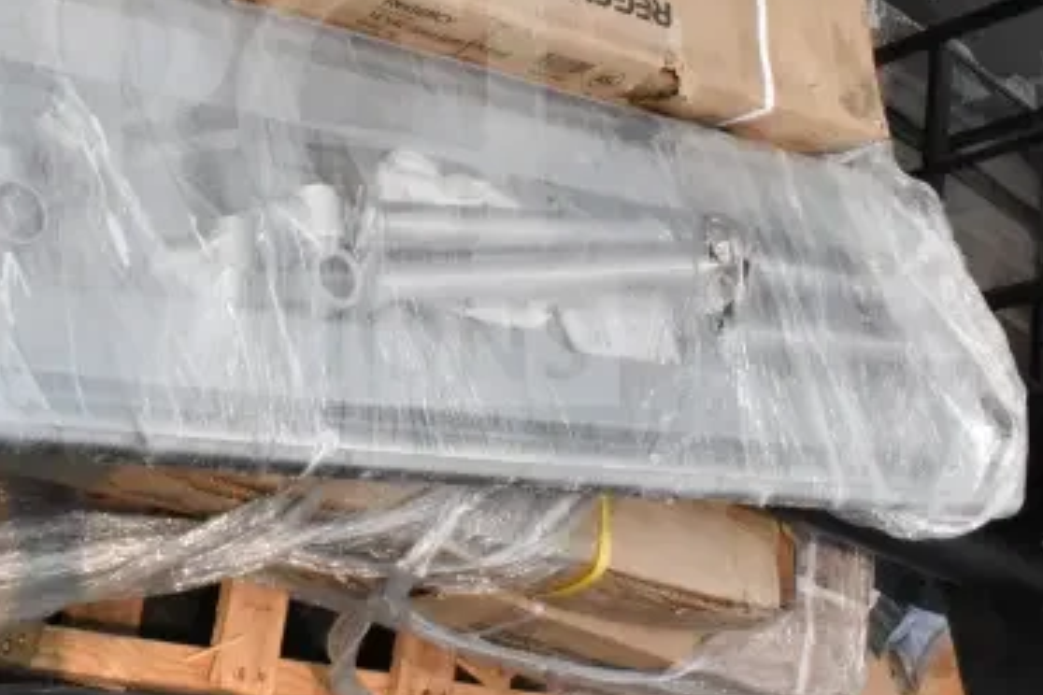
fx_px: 1709
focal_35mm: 59
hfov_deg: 33.5
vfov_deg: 22.8
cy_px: 184
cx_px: 303
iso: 6400
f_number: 25
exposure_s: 1/3200
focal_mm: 24
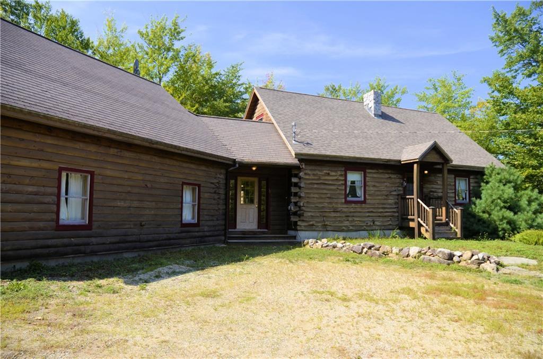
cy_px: 180
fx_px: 406
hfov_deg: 67.5
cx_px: 272
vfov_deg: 47.7
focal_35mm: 27
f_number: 4.5
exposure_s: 1/200
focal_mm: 18
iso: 100
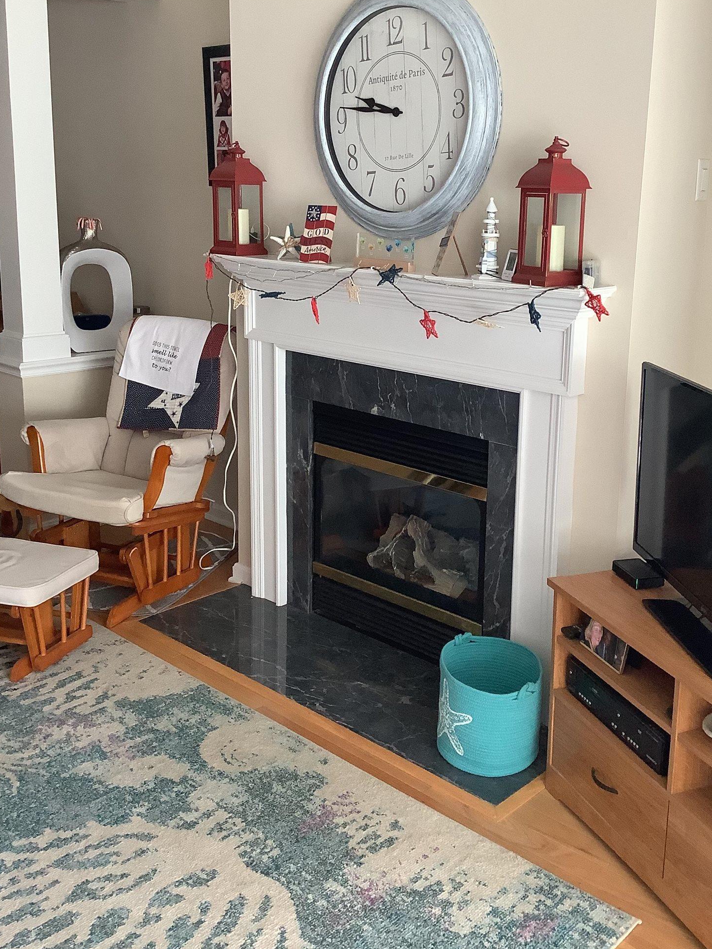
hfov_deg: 38.6
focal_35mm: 37
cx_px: 414
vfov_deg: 49.9
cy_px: 394
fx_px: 1014
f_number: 2.4
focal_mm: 3.3
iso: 100
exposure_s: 1/60
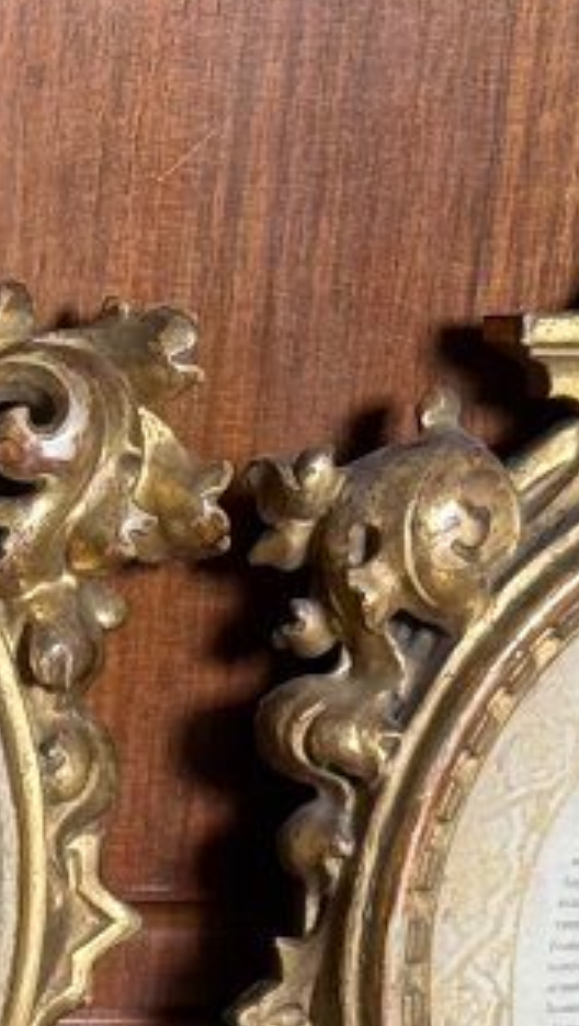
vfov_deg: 10.6
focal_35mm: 201
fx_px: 5474
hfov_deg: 5.8
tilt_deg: -16.7
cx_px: -826
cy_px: 1171
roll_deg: -2.0
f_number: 1.78
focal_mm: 6.76
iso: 80
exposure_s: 1/121
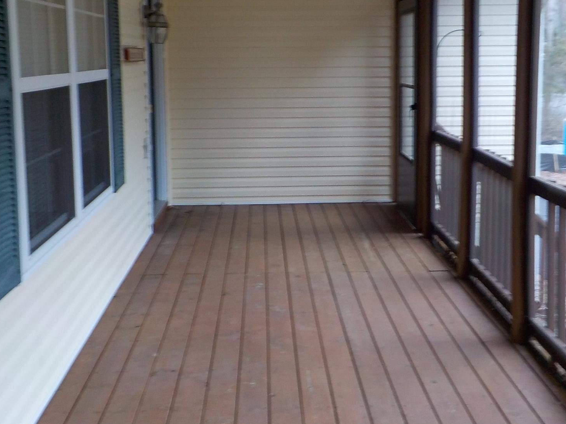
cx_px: 292
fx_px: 687
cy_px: 138
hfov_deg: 44.8
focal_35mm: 42
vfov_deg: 34.0
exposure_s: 1/30
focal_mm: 4.1
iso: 160
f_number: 3.3
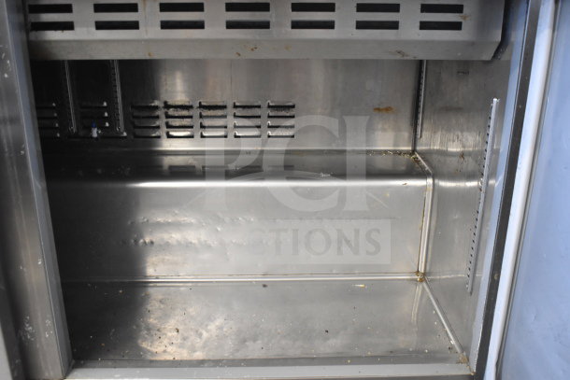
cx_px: 285
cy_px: 190
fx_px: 570
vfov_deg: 36.9
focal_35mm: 36
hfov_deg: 53.1
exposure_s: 1/40
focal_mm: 24
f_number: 4
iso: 2800
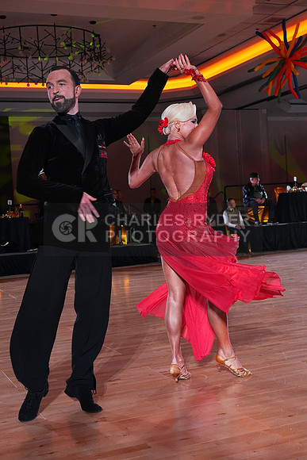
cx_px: 154
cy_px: 230
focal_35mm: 48
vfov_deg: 41.1
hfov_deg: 28.1
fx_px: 614
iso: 5000
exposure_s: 1/400
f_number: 5.6
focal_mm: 48
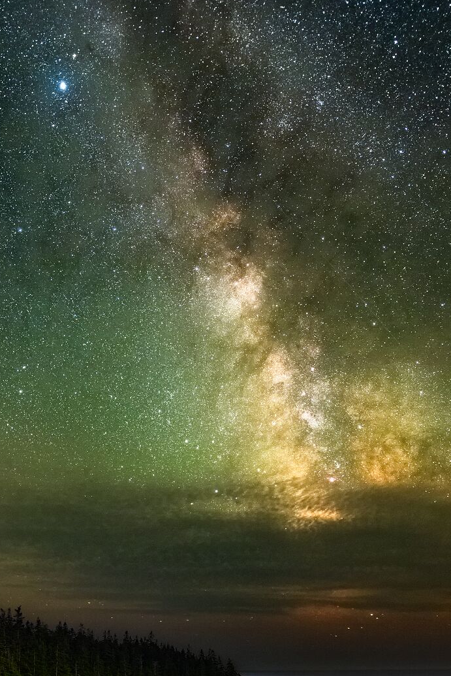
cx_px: 133
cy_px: 581
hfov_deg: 46.8
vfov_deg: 59.5
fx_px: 507
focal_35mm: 27
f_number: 2.8
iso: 6400
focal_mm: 14
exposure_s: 120
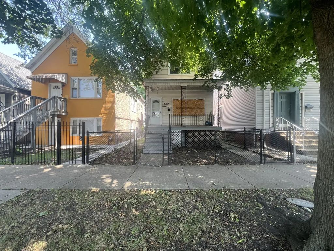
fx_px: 125
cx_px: 167
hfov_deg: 106.2
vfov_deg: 89.9
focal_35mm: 13
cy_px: 126
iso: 50
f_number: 1.8
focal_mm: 1.57
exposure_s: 1/99
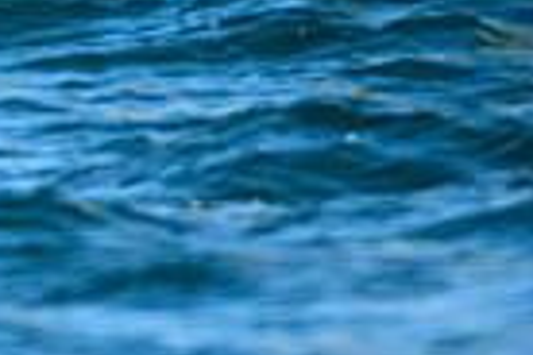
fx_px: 33650
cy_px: -287
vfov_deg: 0.6
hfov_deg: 0.9
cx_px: -382
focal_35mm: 2273
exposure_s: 1/2000
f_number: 5
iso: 400
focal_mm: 360
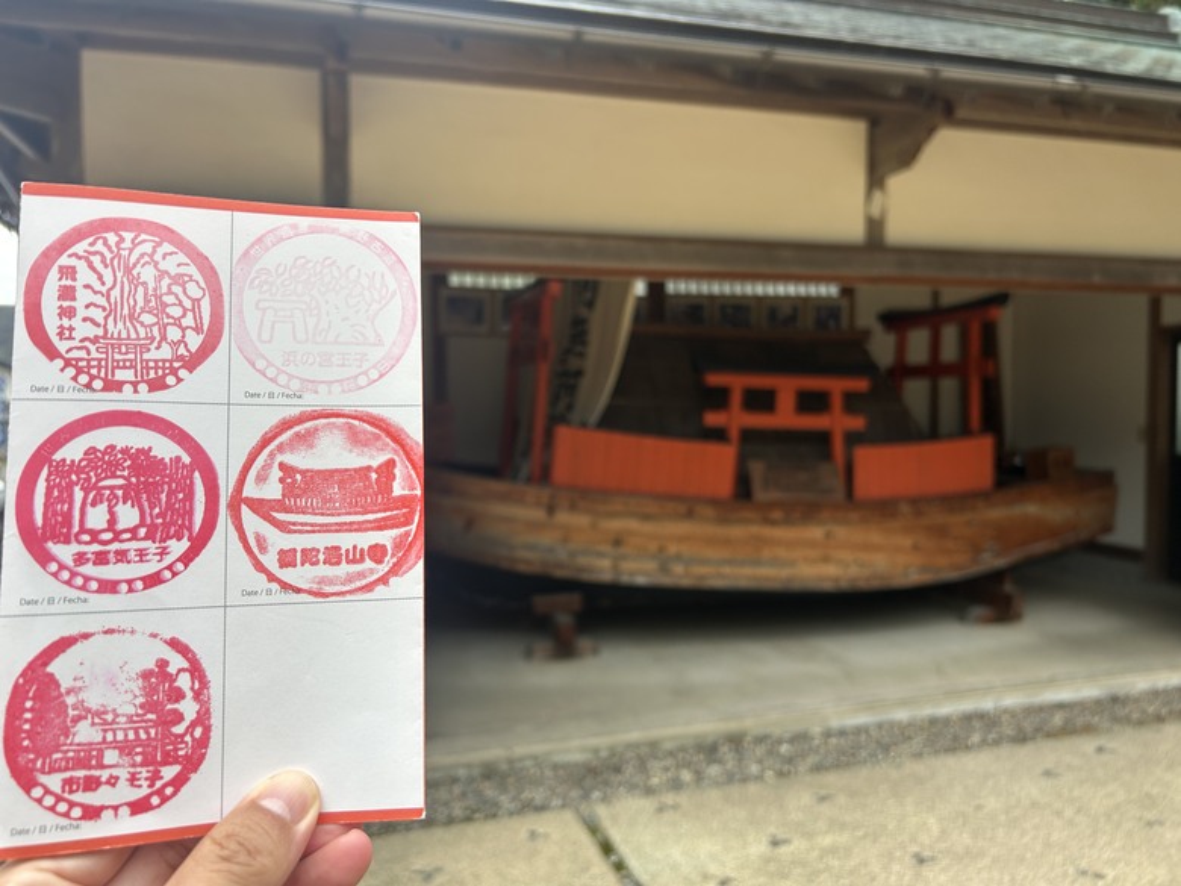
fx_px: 887
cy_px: 443
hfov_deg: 67.3
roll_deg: +0.6
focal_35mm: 26
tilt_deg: -2.0
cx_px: 590
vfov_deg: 53.1
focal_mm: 5.7
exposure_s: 1/121
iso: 50
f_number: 1.5
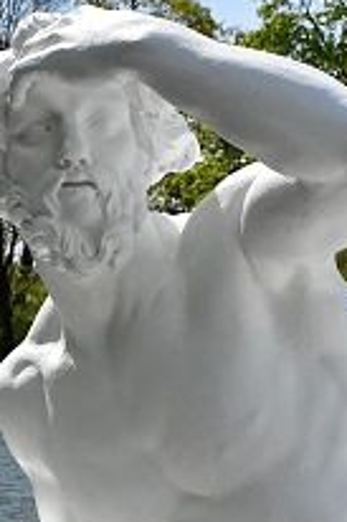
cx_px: 90
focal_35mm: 181
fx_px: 2621
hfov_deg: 7.6
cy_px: 430
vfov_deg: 11.3
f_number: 10
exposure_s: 1/8000
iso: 2200
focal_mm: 56
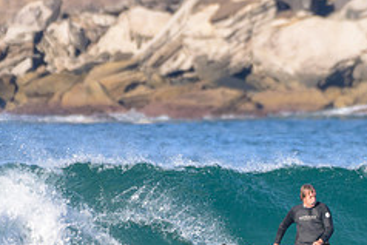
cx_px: 248
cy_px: 162
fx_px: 17075
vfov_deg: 0.8
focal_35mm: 1674
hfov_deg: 1.2
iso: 250
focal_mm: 500
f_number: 5.6
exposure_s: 1/2000
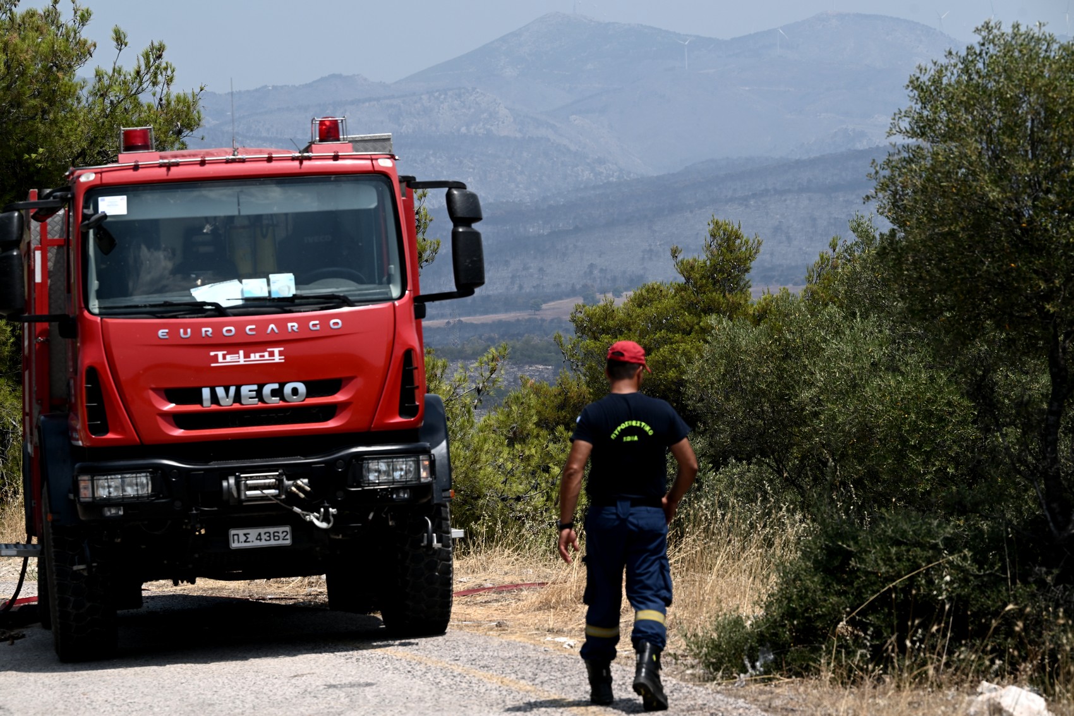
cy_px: 358
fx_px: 3878
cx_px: 537
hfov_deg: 15.8
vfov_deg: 10.5
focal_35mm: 130
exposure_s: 1/800
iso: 200
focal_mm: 130
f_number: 8
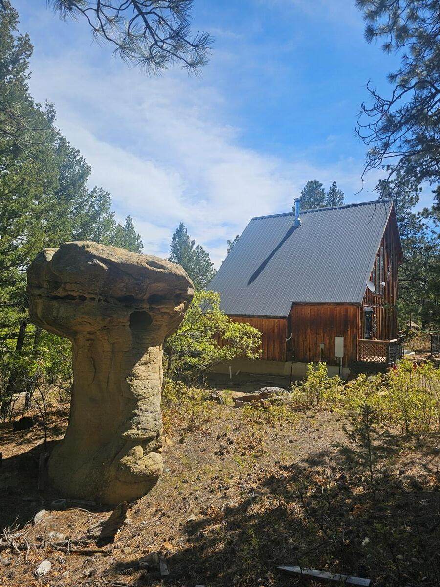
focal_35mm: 23
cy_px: 294
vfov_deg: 73.9
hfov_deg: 58.9
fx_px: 390
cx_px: 220
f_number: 1.7
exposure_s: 1/841
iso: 10
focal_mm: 6.3
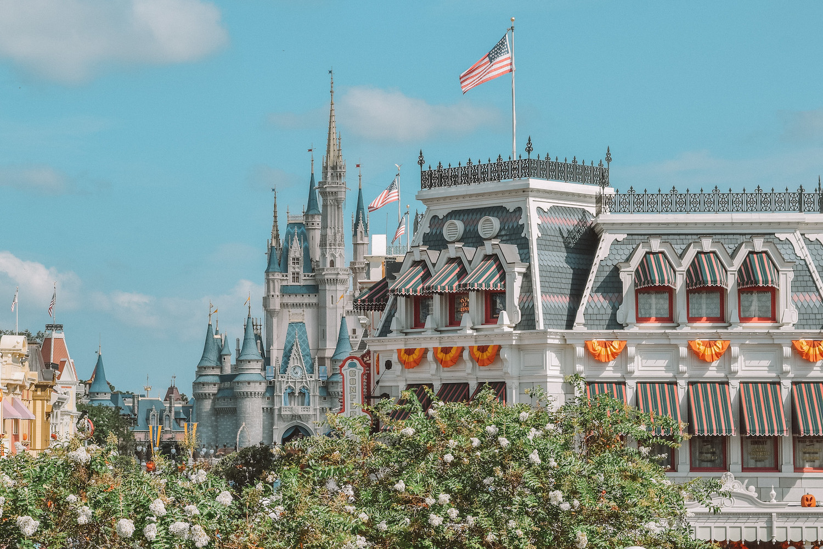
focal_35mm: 75
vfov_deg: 18.2
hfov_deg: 27.0
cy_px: 274
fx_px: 1714
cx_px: 412
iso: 200
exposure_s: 1/400
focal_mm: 50
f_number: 10
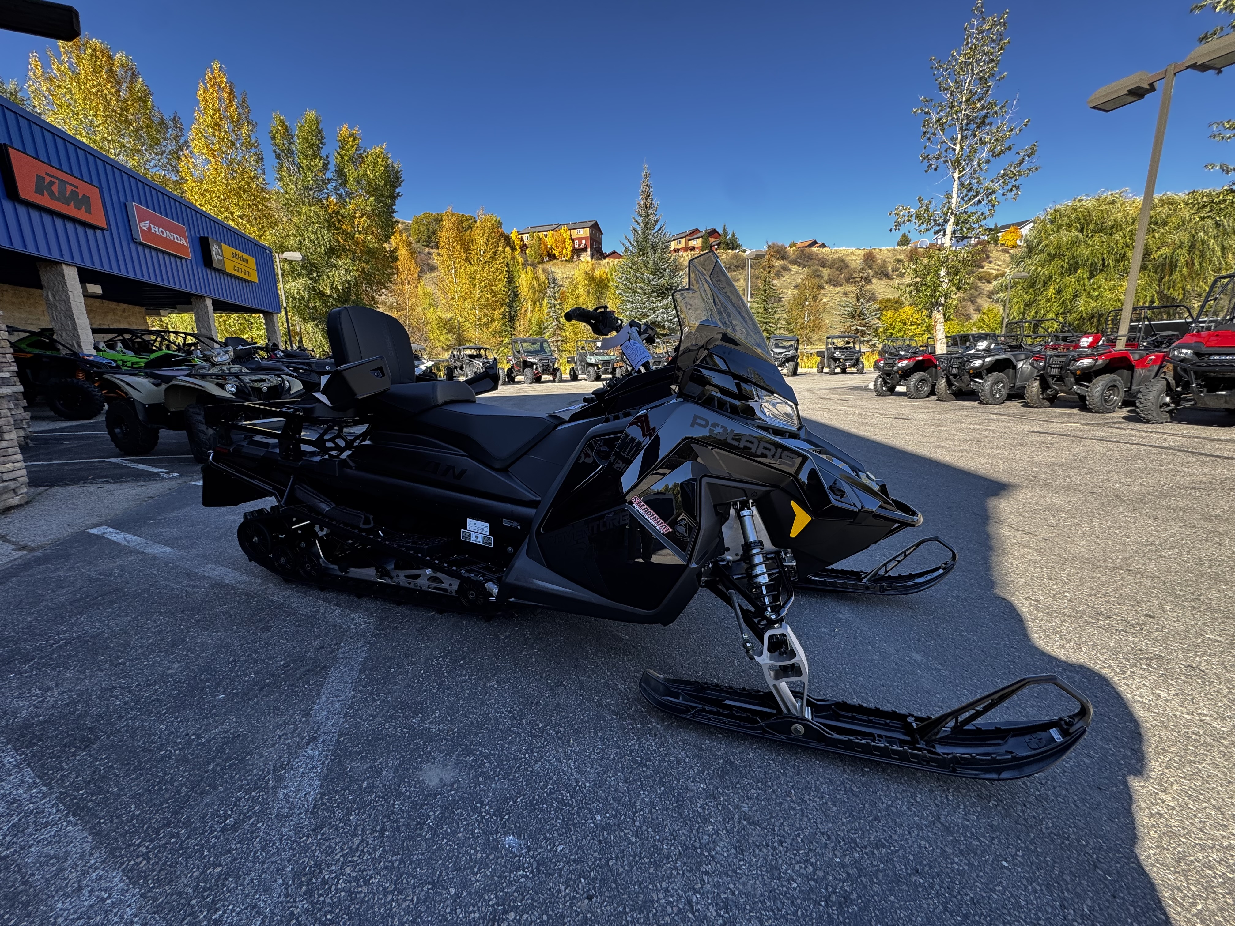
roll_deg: +1.4
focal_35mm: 14
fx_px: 499
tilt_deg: -13.1
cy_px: 463
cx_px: 618
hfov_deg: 102.1
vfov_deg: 85.7
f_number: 2.2
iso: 40
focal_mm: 2.22
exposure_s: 1/207
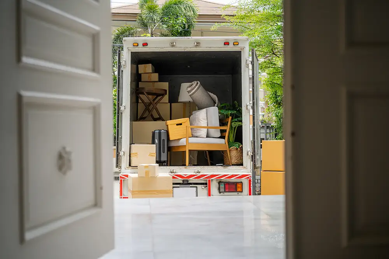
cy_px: 130
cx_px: 194
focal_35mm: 50
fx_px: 540
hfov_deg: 39.6
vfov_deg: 27.0
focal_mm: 50
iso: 500
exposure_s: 1/2500
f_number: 3.5
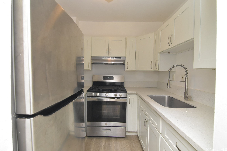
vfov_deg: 67.4
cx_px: 114
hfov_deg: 90.0
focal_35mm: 18
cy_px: 76
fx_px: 113
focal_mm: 12
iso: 1600
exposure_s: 1/200
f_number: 5.6
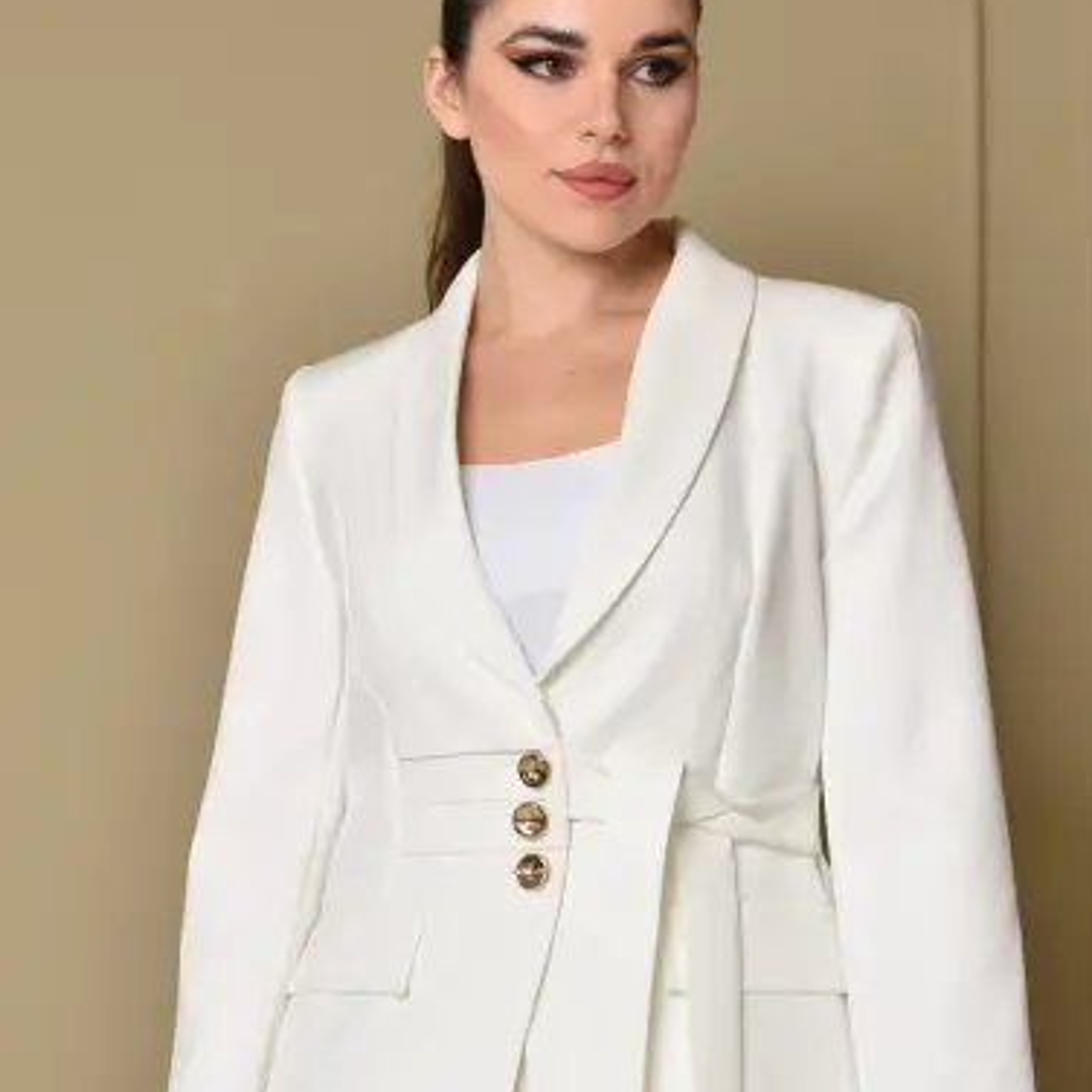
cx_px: 536
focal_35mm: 95
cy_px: 726
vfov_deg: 18.3
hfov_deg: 18.3
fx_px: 3387
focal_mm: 35
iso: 100
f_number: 4
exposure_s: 1/200
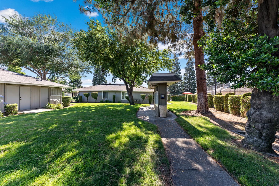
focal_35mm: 14
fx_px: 108
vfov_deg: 81.2
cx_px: 140
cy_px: 93
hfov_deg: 104.3
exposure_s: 1/80
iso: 80
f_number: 5
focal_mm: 14
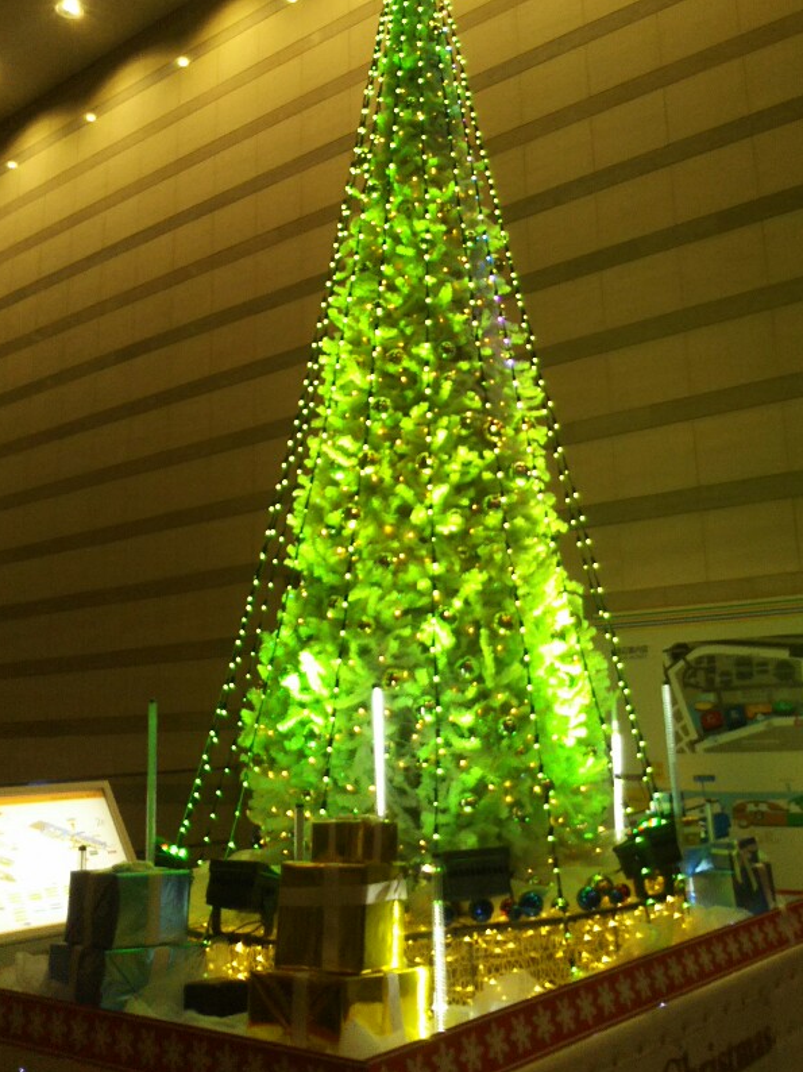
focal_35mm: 37
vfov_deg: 49.8
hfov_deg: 38.5
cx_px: 467
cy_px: 422
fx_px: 1145
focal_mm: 4
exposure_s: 1/120
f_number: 2.2
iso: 100
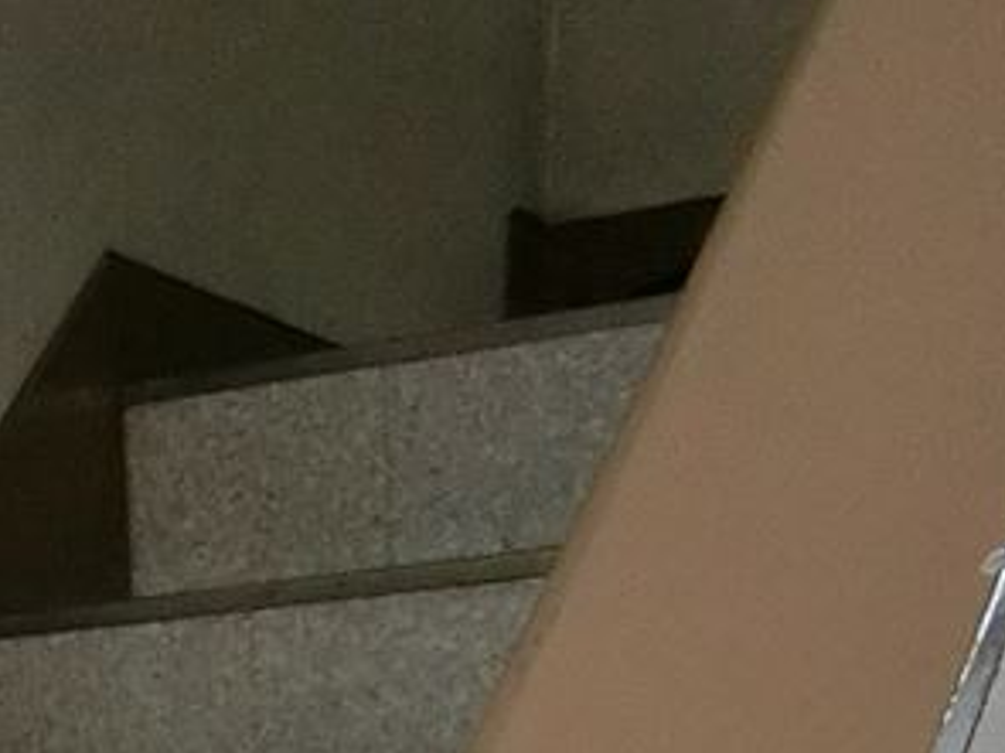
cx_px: -279
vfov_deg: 11.2
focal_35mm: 103
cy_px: 1986
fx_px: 2989
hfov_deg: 17.9
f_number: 2.7
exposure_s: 1/60
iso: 400
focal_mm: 4.06
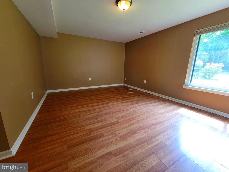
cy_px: 86
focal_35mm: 13
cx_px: 114
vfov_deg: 89.9
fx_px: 86
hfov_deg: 106.2
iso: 100
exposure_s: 1/60
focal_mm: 2.2
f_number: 2.2
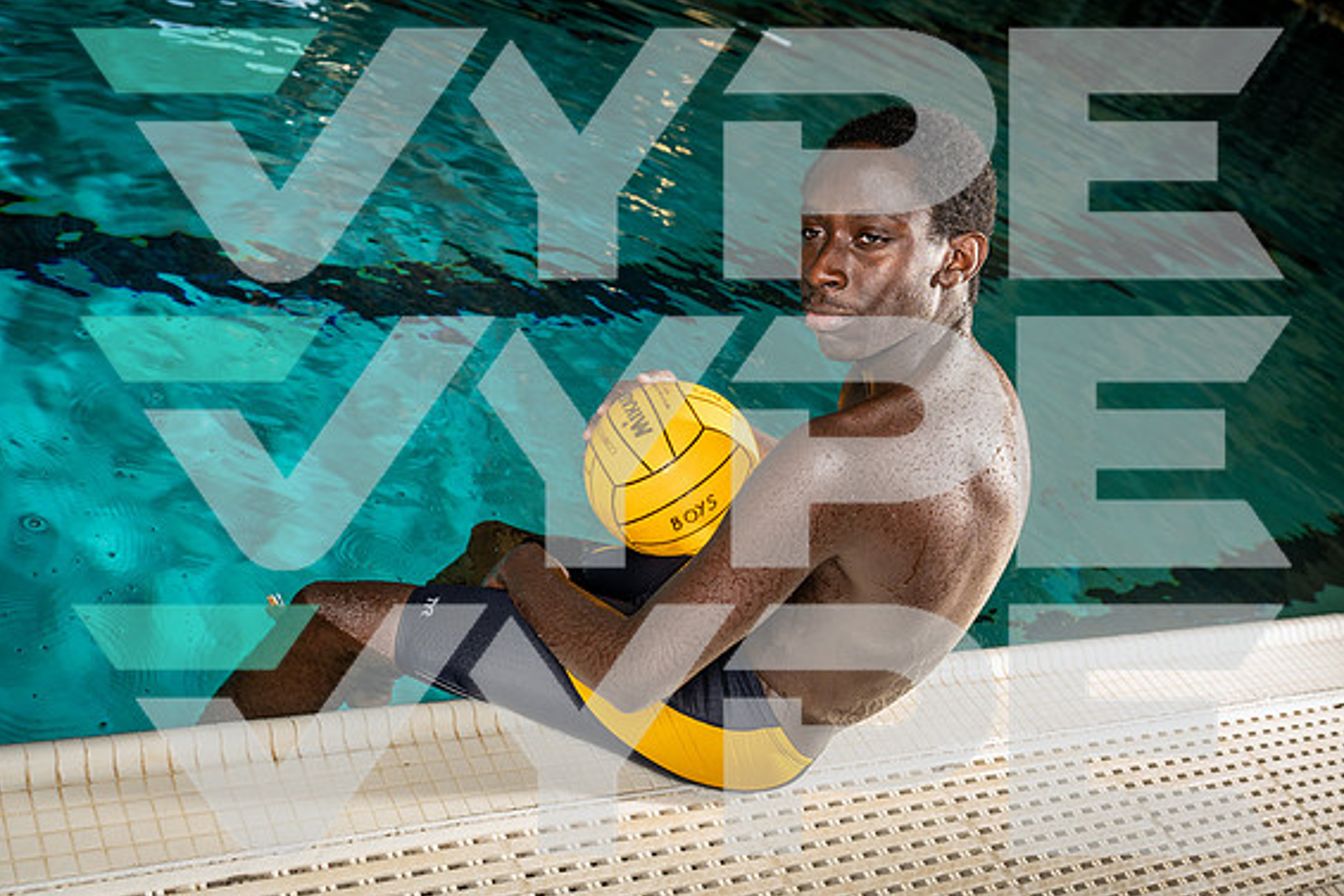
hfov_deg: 49.5
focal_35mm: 39
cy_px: 443
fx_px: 1456
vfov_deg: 34.2
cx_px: 685
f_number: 5.6
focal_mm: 38
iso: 640
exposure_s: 1/250
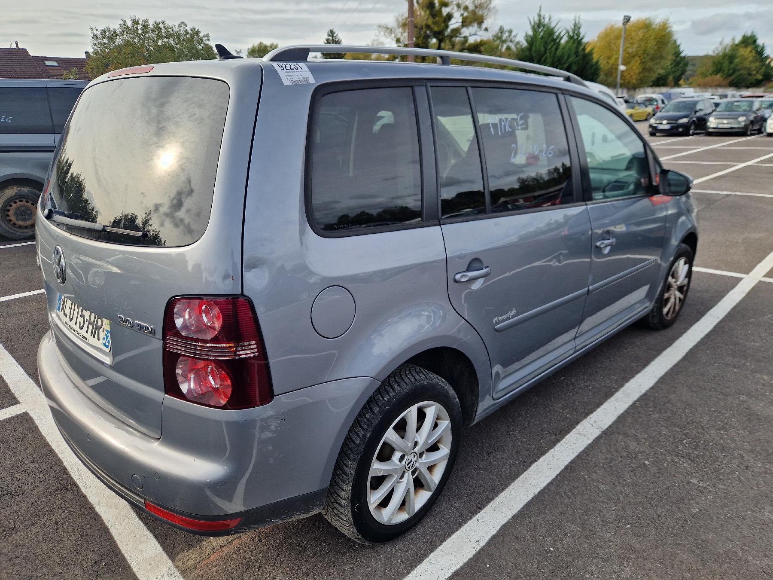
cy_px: 290
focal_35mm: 23
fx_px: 514
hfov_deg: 73.9
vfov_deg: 58.9
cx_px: 386
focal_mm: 5.4
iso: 50
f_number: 1.8
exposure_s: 1/769
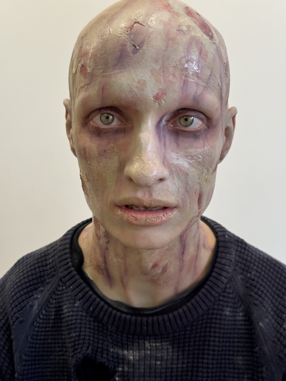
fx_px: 529
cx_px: 143
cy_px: 190
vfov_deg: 39.7
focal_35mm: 48
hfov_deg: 30.3
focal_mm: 6.76
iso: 100
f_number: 1.78
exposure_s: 1/50
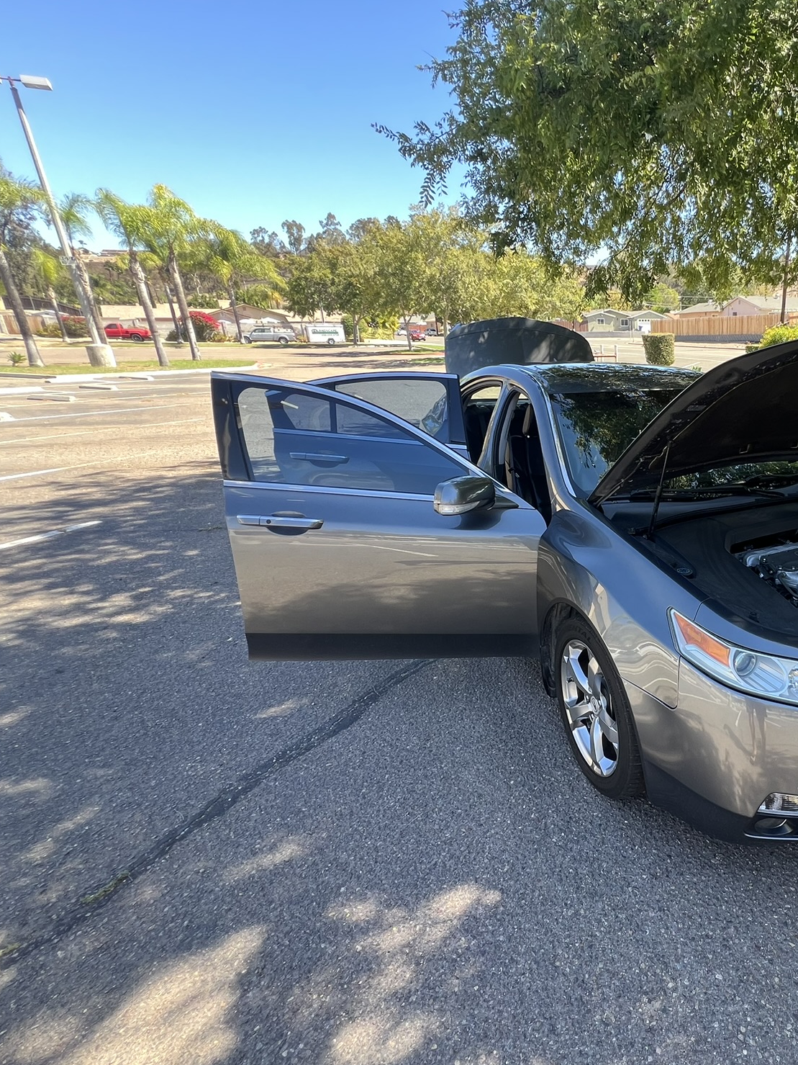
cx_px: 692
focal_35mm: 18
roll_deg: +0.8
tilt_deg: -20.5
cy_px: 547
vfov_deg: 87.7
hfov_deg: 62.2
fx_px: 553
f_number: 1.8
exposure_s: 1/107
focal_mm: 1.57
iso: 32
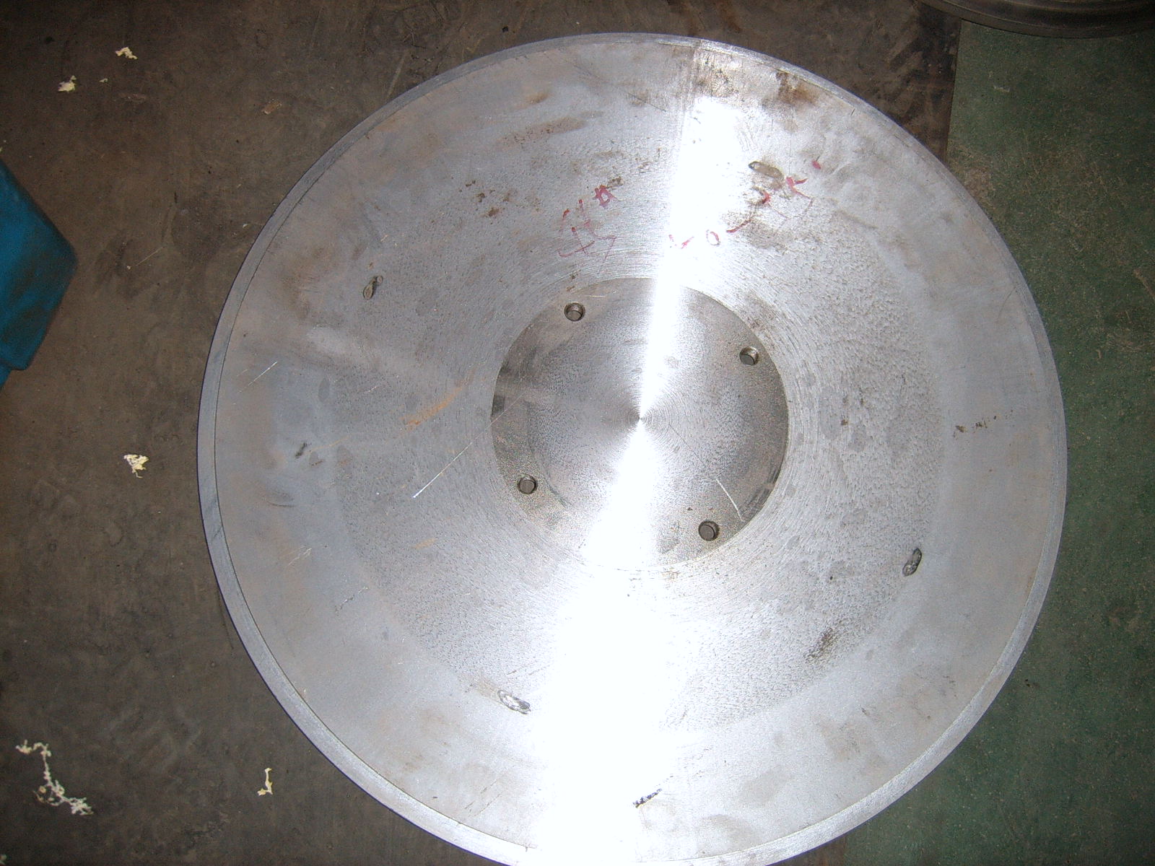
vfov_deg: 40.7
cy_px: 433
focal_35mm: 35
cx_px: 578
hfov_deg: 52.6
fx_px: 1168
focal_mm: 5.8
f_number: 2.8
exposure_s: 1/30
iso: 69
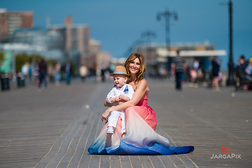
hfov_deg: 10.3
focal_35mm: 200
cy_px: 84
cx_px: 126
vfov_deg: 6.9
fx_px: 1399
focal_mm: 200
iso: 200
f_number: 3.2
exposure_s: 1/8000
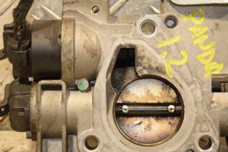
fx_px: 1241
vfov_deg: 7.0
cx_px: 153
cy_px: 67
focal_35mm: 196
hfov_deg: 10.5
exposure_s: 1/100
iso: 800
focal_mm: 70
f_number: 5.3
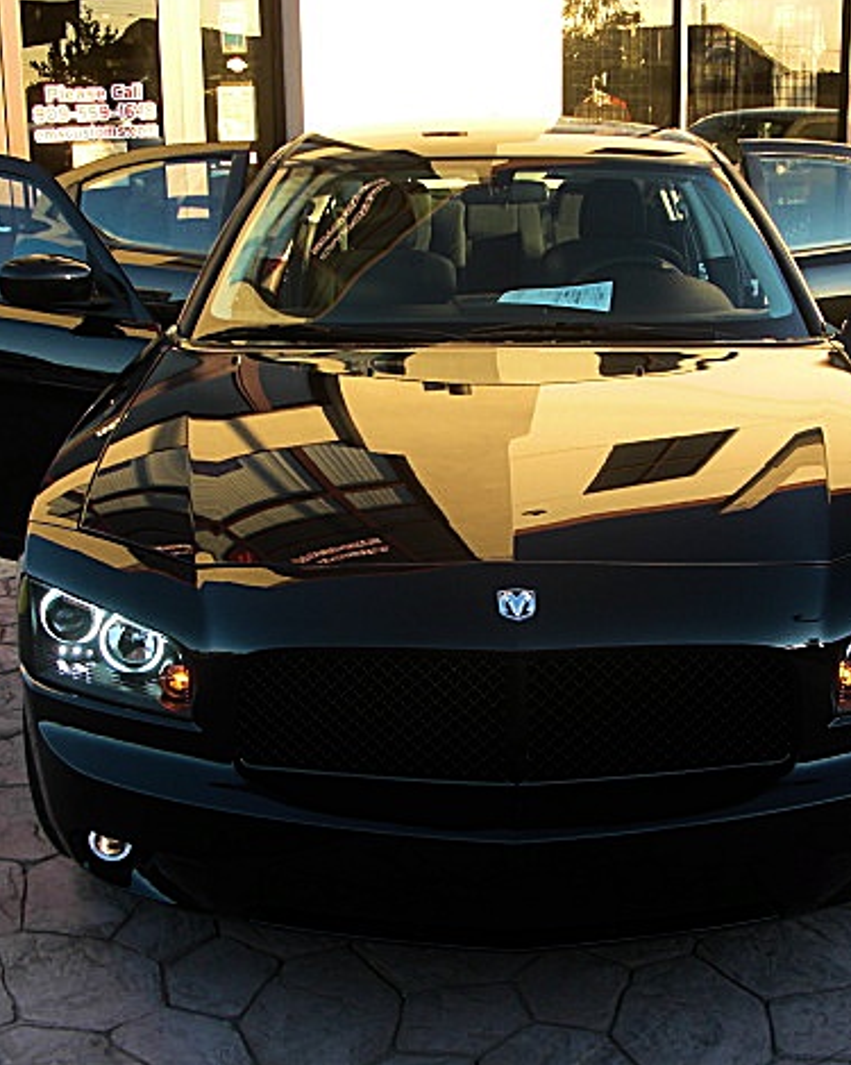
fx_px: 1512
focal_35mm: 48
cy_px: 522
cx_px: 504
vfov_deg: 38.8
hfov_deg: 31.4
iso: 50
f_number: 2.8
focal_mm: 6.3
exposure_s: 1/100
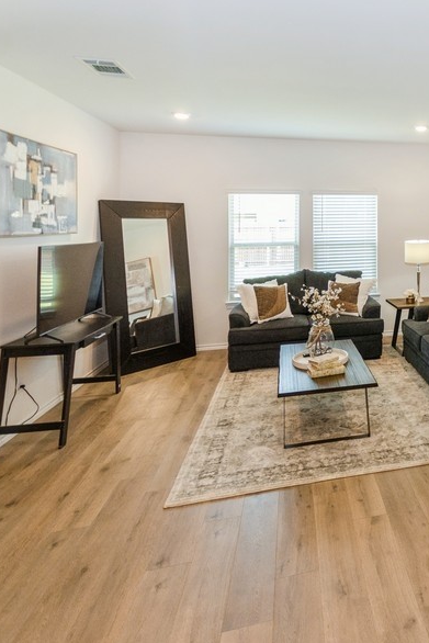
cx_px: 410
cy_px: 325
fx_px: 411
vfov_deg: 76.1
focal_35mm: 23
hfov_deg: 47.6
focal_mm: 10
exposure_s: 1/60
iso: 640
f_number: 4
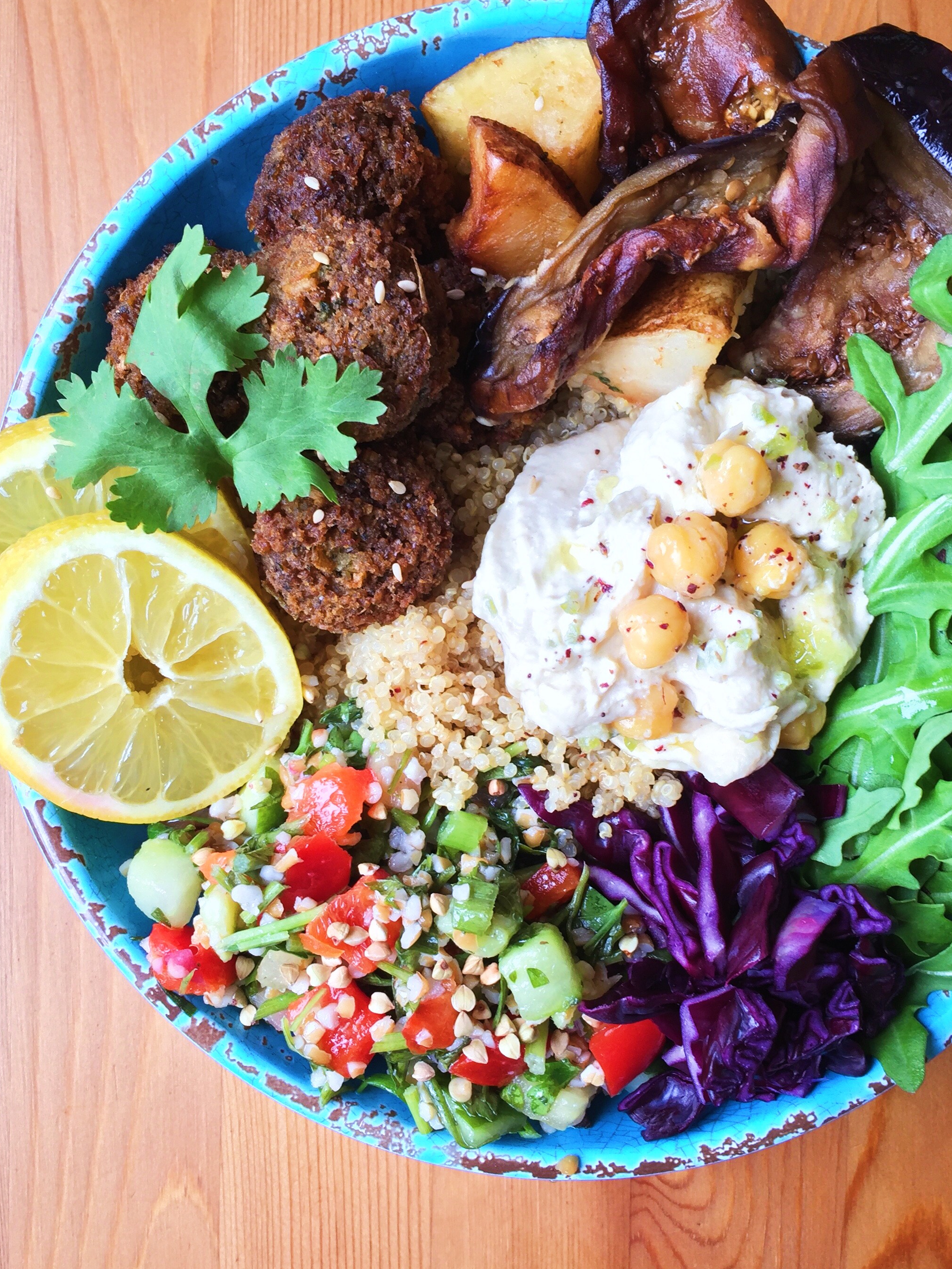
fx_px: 1283
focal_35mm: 35
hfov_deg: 40.7
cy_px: 648
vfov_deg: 52.6
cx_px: 508
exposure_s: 1/30
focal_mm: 4.15
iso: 32
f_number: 2.2
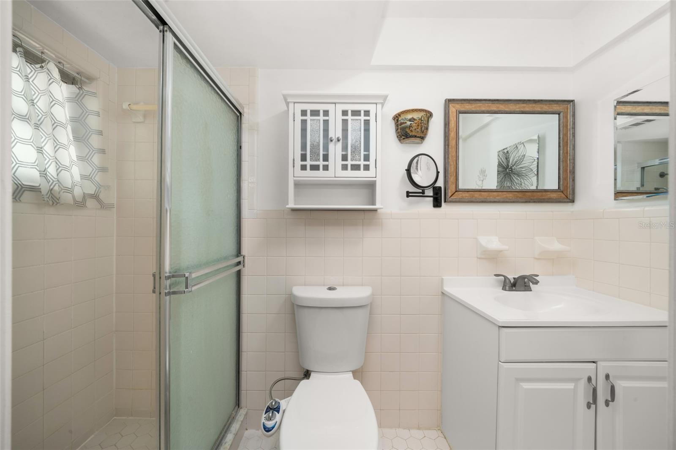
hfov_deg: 112.6
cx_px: 338
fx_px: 225
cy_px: 225
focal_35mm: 12
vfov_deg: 90.0
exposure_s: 1/10
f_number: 11
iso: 400
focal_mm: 12
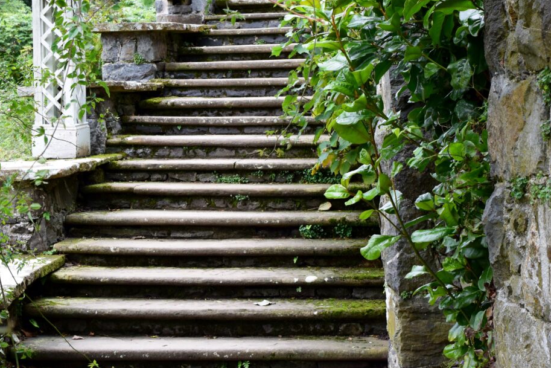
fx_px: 1267
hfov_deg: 24.5
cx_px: 207
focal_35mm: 83
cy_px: 132
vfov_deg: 16.5
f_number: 8
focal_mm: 35
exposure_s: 1/60
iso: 800
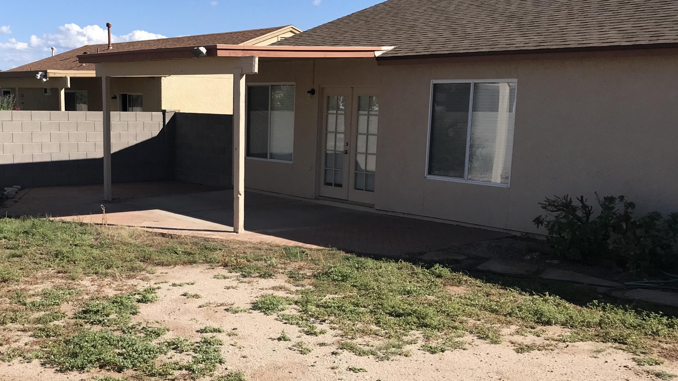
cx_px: 225
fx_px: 791
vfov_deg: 27.0
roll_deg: -0.8
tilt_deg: -9.0
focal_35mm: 44
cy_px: 245
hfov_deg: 45.7
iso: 20
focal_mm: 3.99
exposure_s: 1/2457
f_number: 1.8
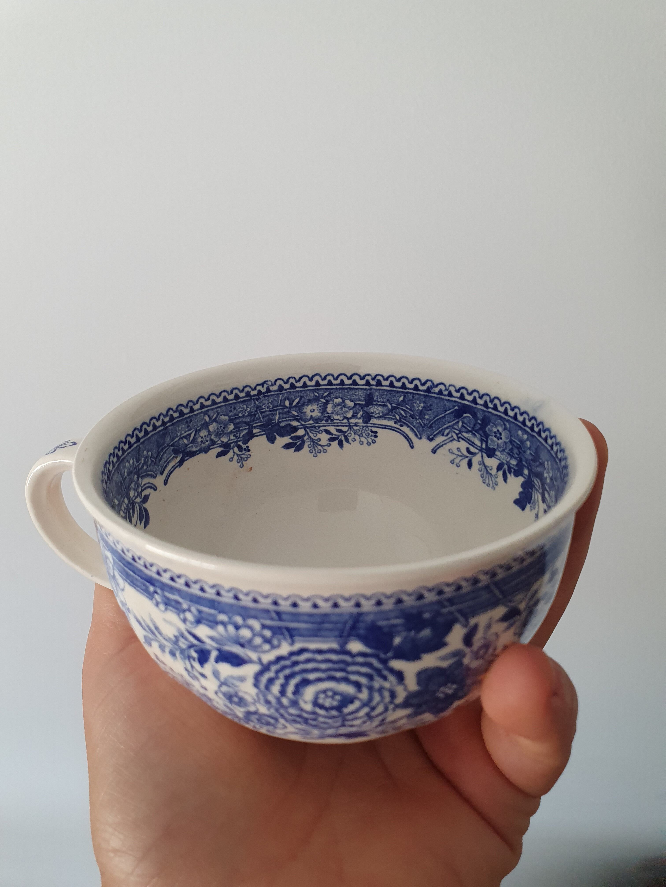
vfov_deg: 67.3
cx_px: 333
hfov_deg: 53.1
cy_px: 444
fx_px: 667
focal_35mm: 26
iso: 250
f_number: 2.4
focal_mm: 4.32
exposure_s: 1/100
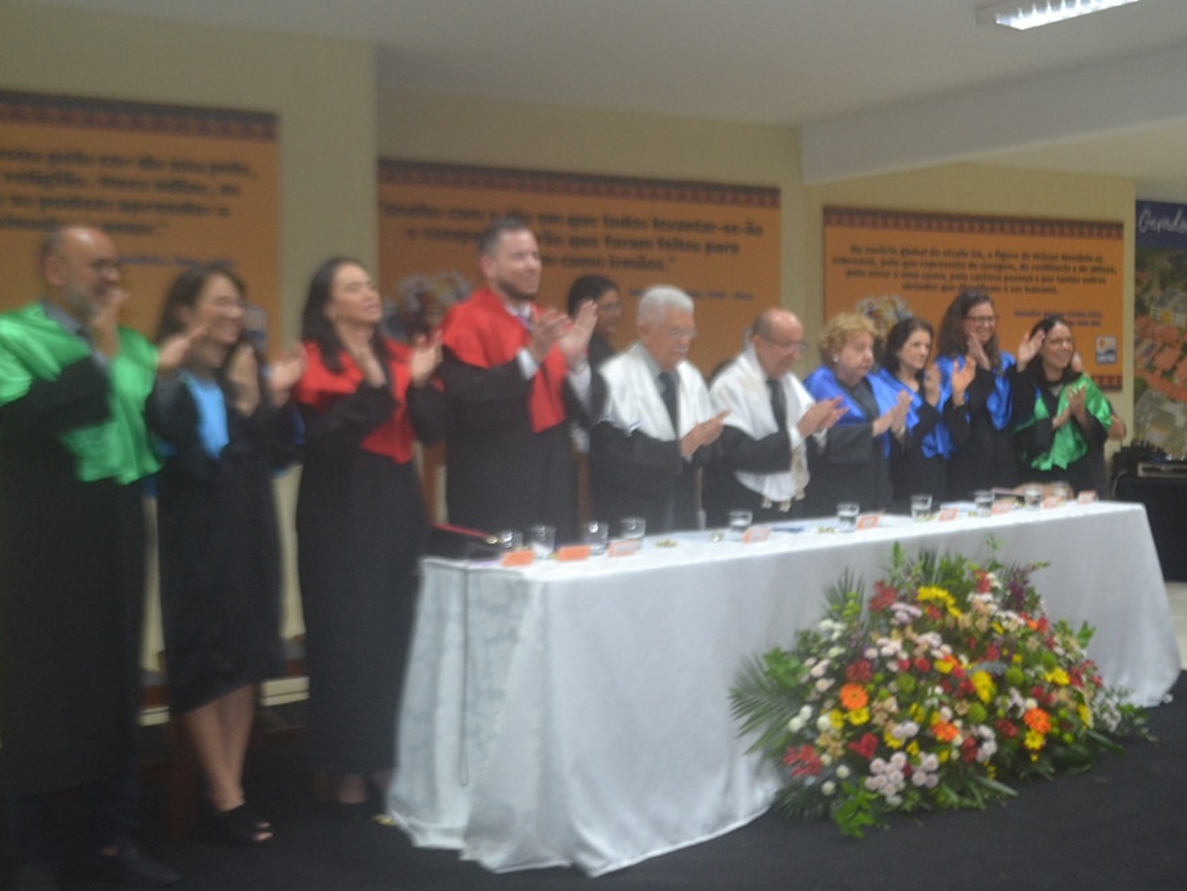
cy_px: 436
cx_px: 681
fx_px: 1269
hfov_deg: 50.0
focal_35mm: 37
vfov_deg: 38.7
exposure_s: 1/60
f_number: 4
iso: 1100
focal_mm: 22
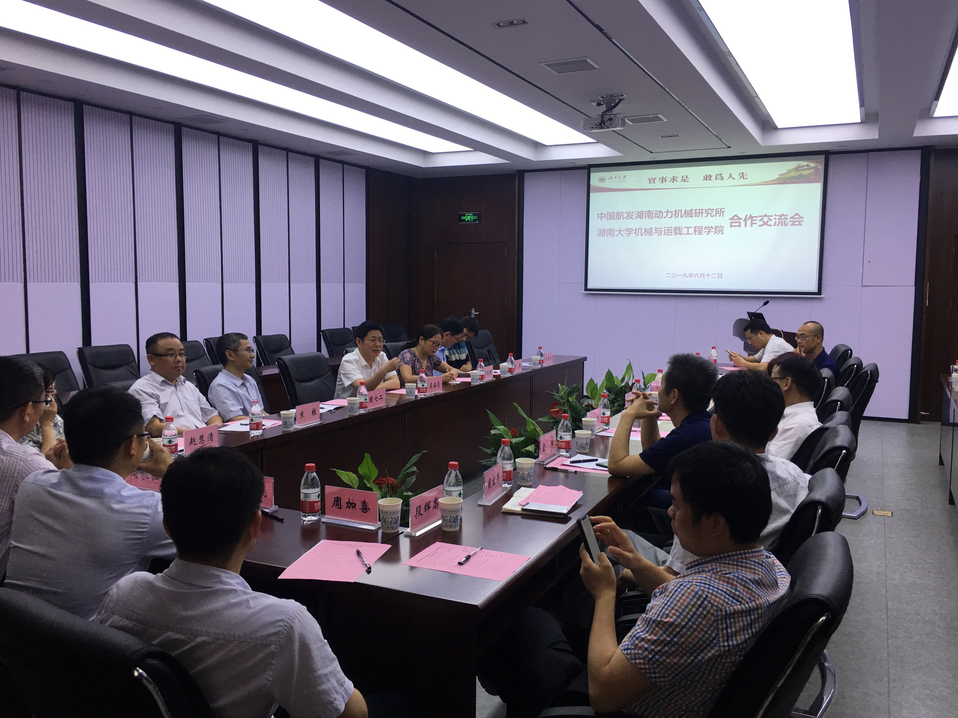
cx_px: 479
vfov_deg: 48.2
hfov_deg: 61.7
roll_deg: -0.8
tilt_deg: -3.9
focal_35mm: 29
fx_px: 803
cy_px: 359
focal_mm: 4.15
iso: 25
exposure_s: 1/33
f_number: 2.2
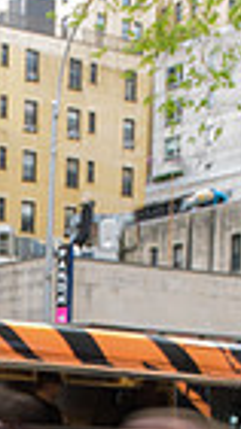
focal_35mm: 112
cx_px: -21
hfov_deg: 10.7
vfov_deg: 18.1
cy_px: 519
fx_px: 1276
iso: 64
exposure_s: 1/2
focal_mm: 26
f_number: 22
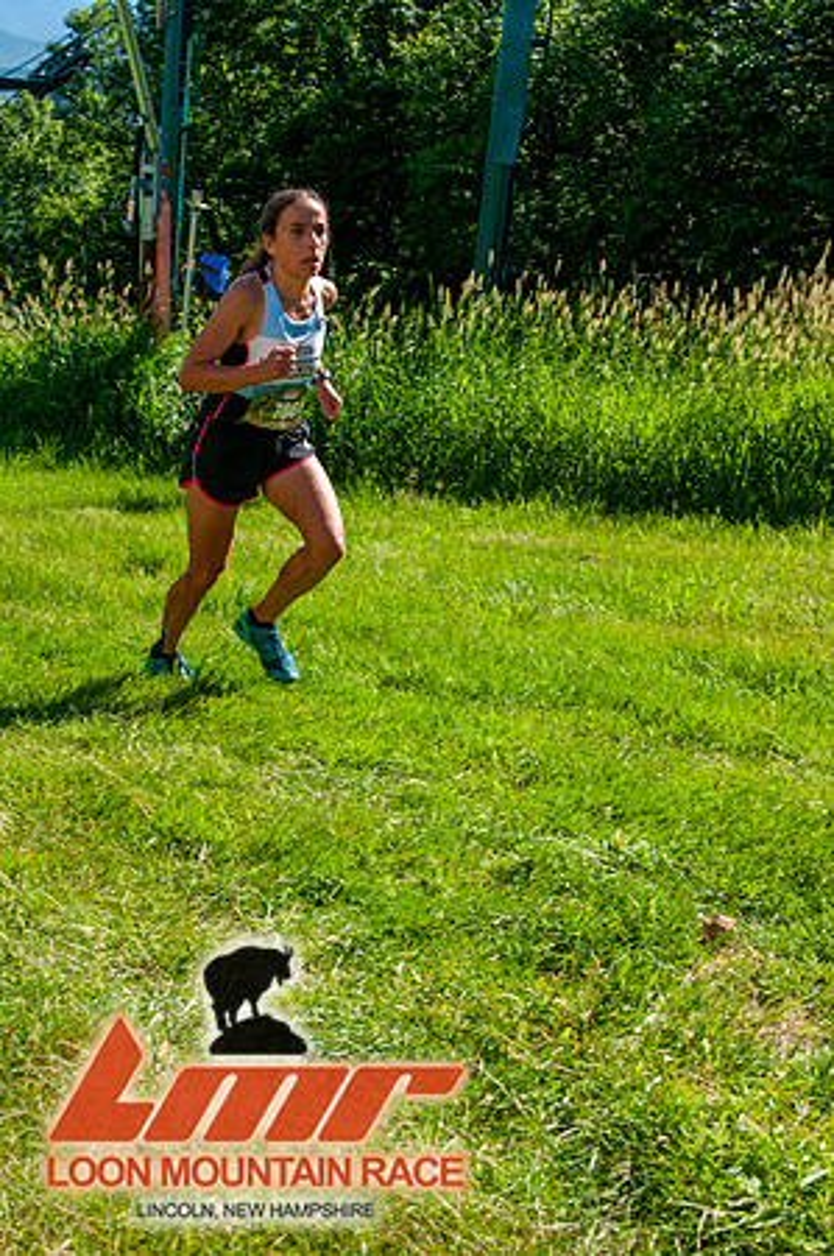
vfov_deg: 38.9
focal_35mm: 51
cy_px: 628
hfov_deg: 26.4
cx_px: 417
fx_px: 1776
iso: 200
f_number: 8
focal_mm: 34
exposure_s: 1/200
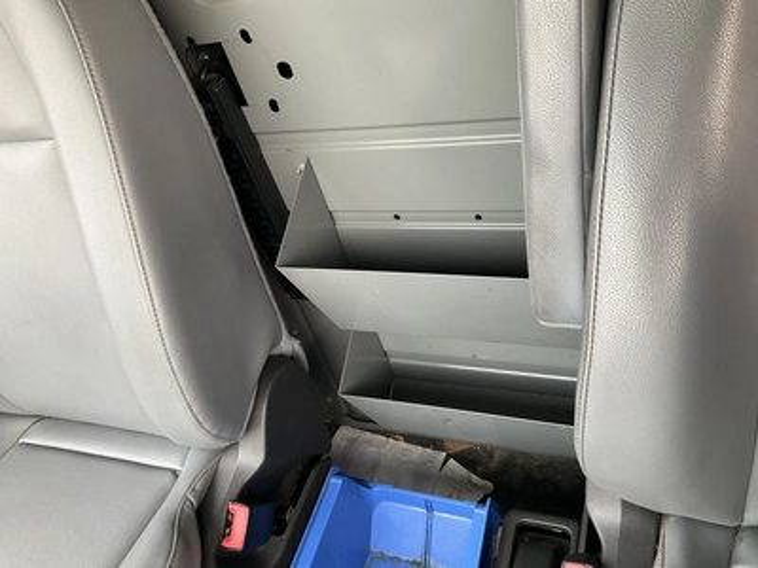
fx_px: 635
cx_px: 379
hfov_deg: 61.7
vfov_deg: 48.2
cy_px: 284
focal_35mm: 29
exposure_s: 1/73
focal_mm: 3
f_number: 1.8
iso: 64
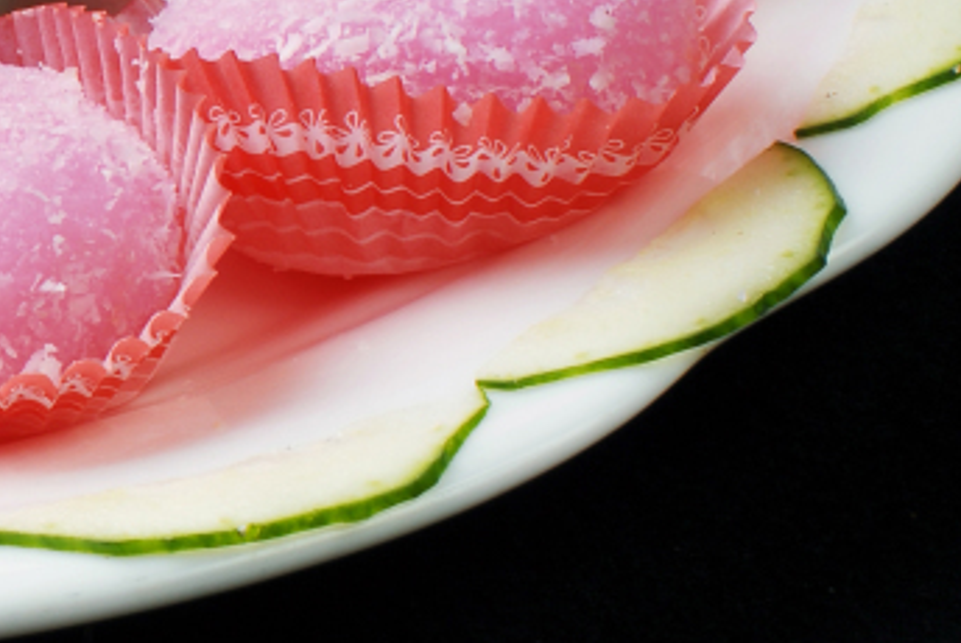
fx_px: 5958
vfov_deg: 6.2
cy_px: 158
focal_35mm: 223
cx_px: -321
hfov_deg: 9.1
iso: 100
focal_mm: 50
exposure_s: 1/200
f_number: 16
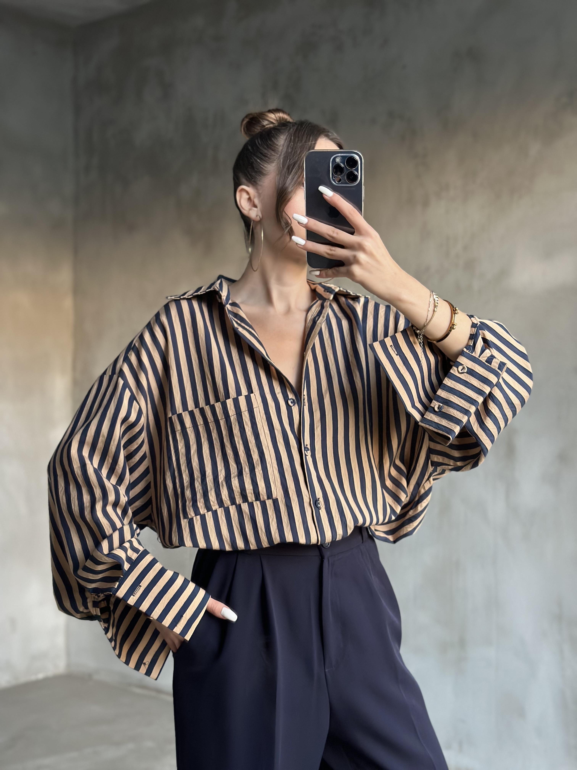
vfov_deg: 39.7
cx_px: 288
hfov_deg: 30.3
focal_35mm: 48
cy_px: 385
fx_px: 1067
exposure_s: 1/42
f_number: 1.78
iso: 400
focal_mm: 6.86
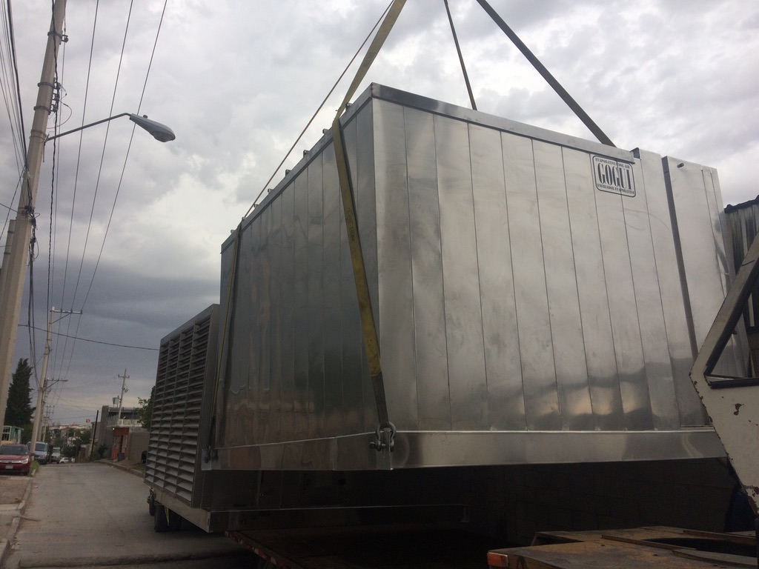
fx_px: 636
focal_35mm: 29
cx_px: 380
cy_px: 284
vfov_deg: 48.2
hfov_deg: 61.7
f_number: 2.2
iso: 32
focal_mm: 4.15
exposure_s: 1/805
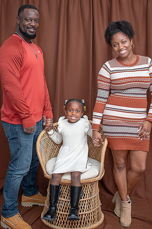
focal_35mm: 52
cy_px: 114
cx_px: 76
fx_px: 329
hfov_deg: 26.0
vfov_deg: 38.2
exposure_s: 1/160
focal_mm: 35
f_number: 2
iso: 800
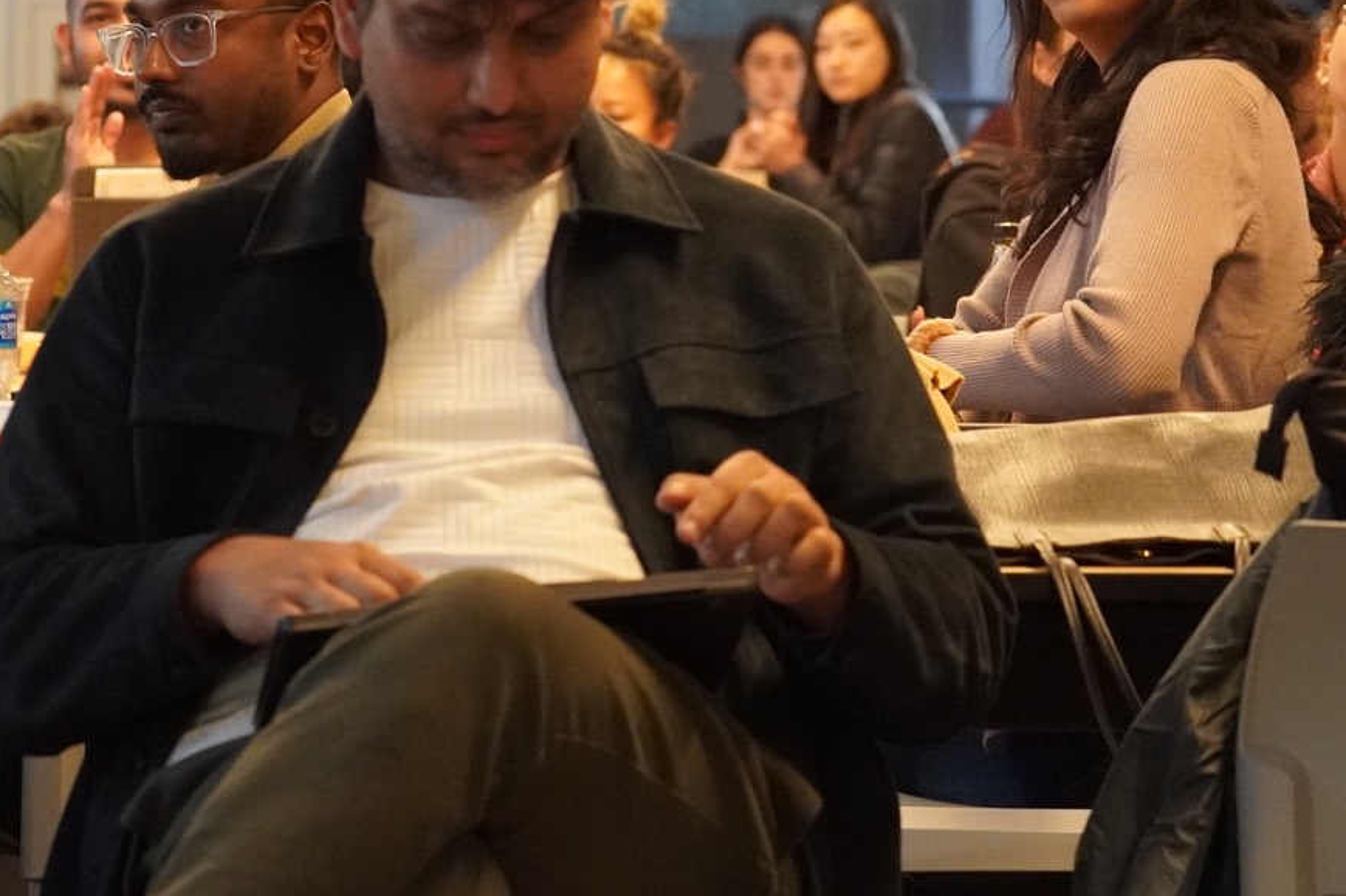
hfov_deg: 8.8
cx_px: 647
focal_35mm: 233
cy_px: 54
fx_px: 8711
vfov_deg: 5.9
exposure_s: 1/160
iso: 4000
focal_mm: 75
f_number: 4
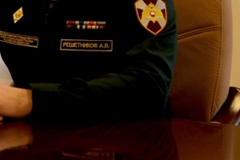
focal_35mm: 211
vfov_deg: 6.5
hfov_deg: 9.7
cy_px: -15
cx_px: -19
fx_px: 1406
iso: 1250
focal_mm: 52.4
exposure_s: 1/160
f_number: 4
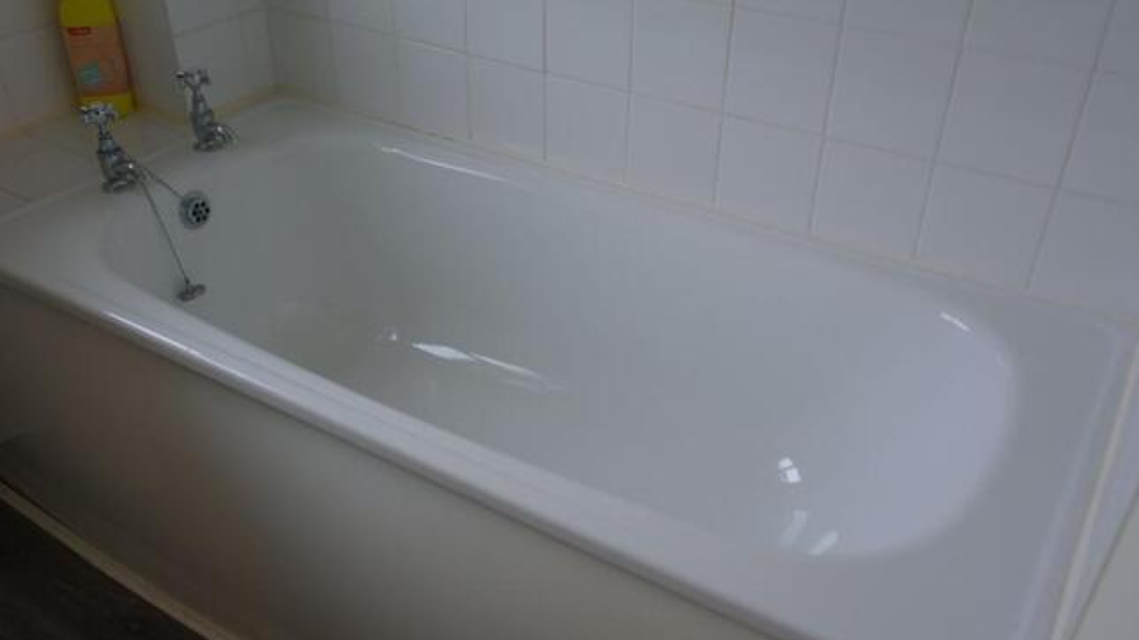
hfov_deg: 61.0
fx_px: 966
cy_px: 355
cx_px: 566
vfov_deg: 36.6
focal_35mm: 32
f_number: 2.8
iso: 100
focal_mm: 20
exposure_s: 1/40
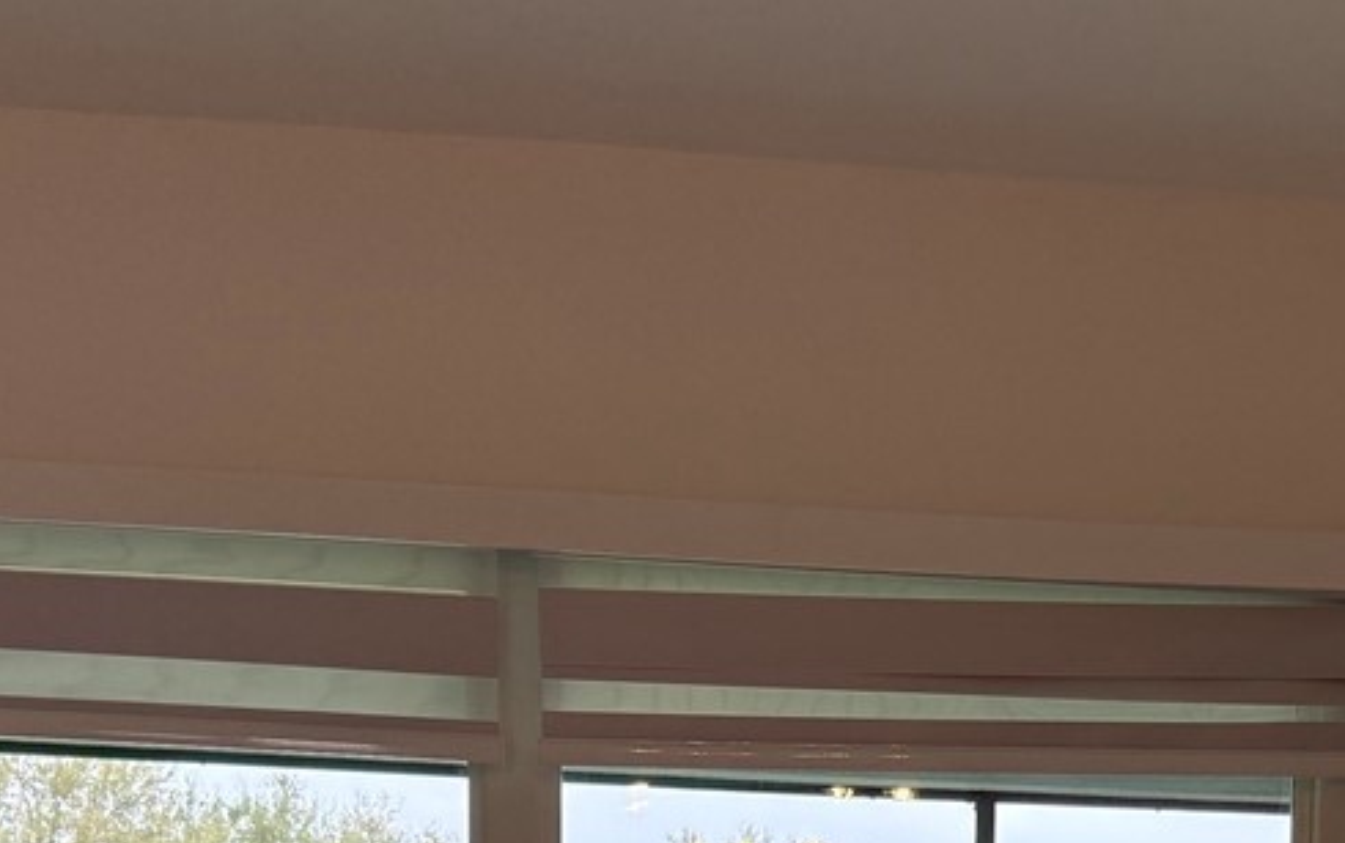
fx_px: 3045
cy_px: 1469
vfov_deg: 14.1
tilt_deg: -5.6
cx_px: 1021
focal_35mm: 83
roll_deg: -1.3
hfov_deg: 24.6
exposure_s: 1/421
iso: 100
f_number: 1.78
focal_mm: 6.76
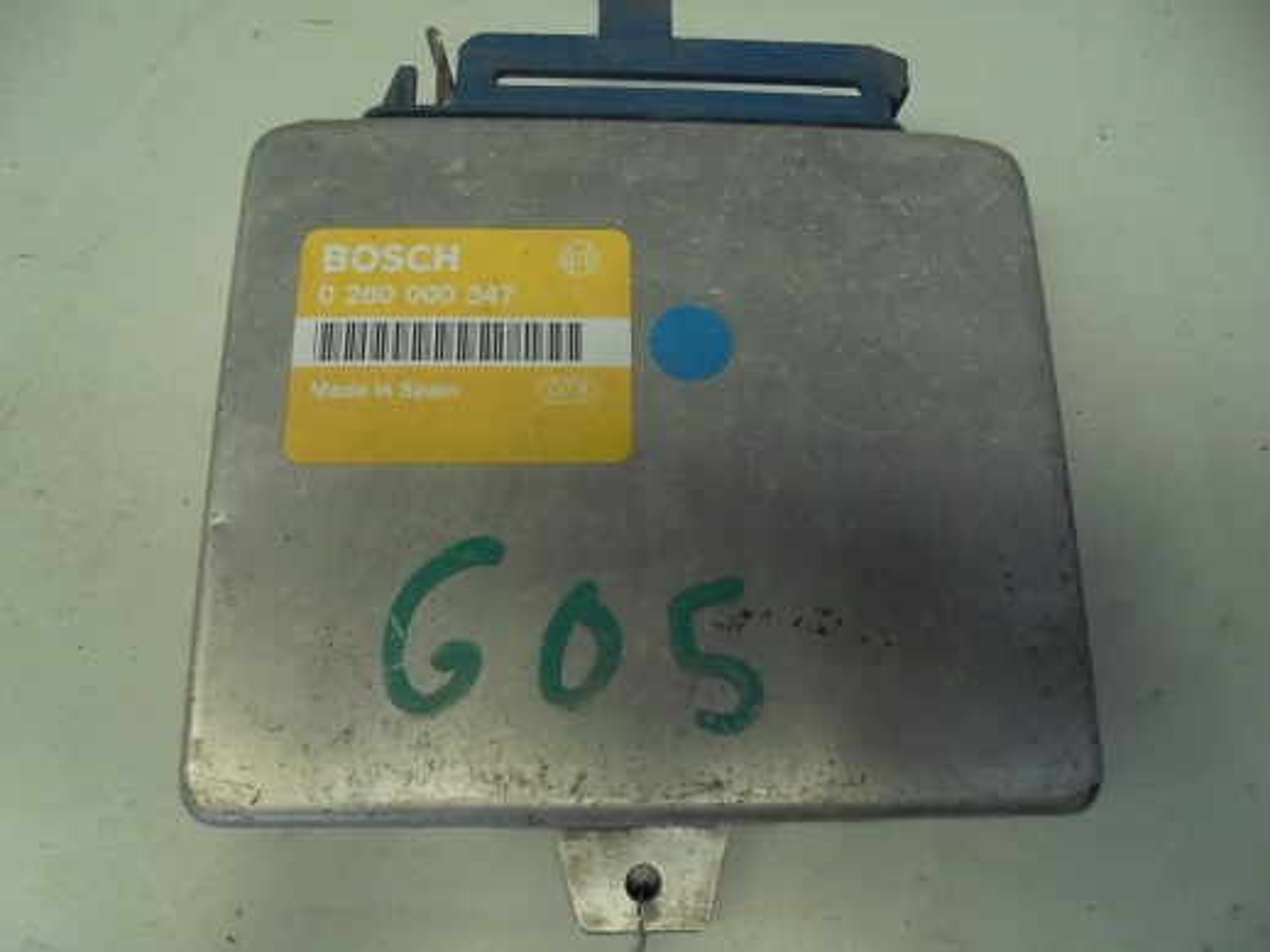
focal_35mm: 26
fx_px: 954
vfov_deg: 53.0
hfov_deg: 67.3
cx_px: 635
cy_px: 476
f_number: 3.5
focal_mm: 4.6
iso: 320
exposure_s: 1/30
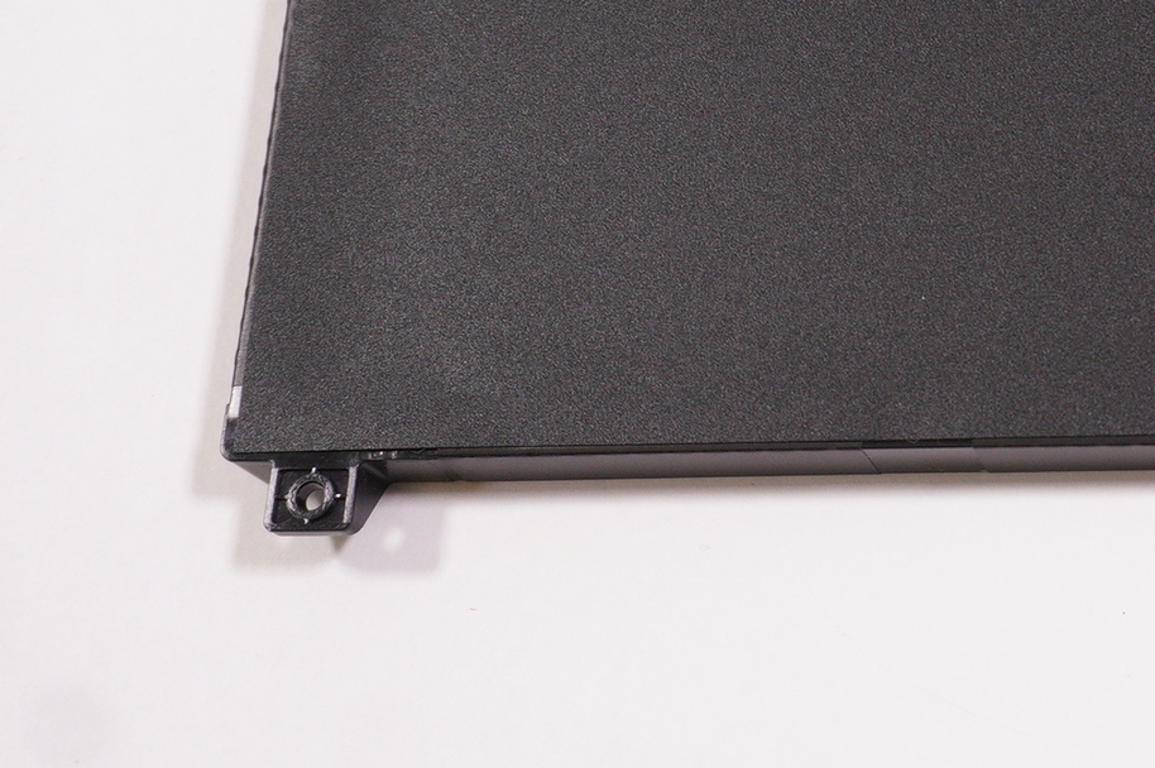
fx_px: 3025
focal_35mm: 94
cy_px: 111
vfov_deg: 14.4
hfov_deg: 19.9
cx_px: 1479
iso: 640
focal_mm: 23
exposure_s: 1/160
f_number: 5.6
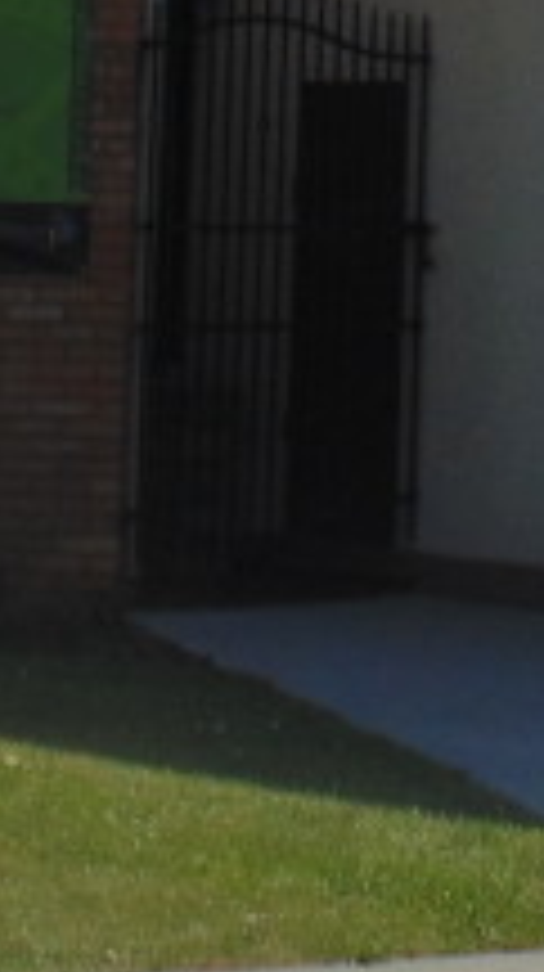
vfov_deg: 11.7
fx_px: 4528
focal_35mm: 176
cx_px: 782
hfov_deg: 6.8
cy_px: -526
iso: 80
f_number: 10.7
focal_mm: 6.2
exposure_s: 1/200
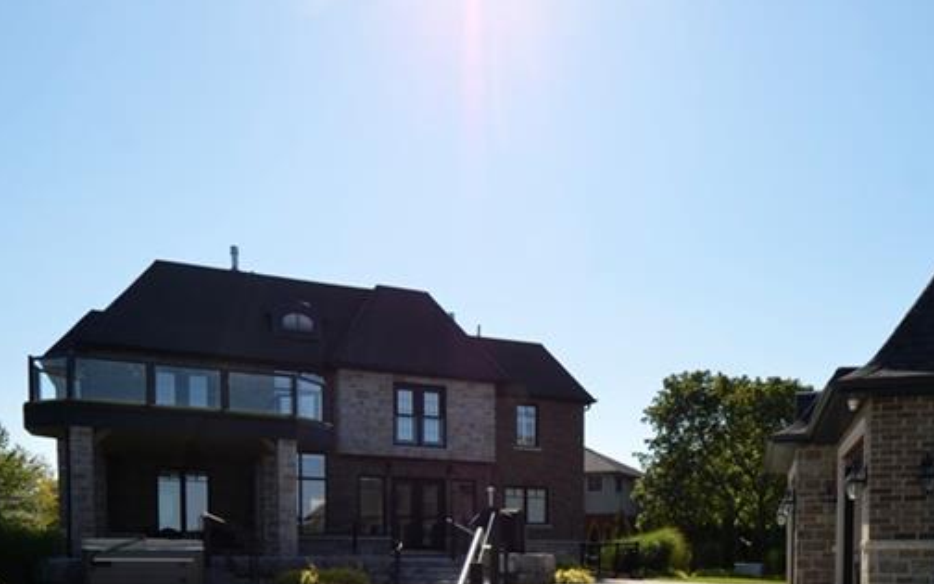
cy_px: 589
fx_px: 789
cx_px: 526
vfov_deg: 36.4
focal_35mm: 31
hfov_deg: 61.0
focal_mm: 10
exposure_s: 1/250
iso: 100
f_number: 8
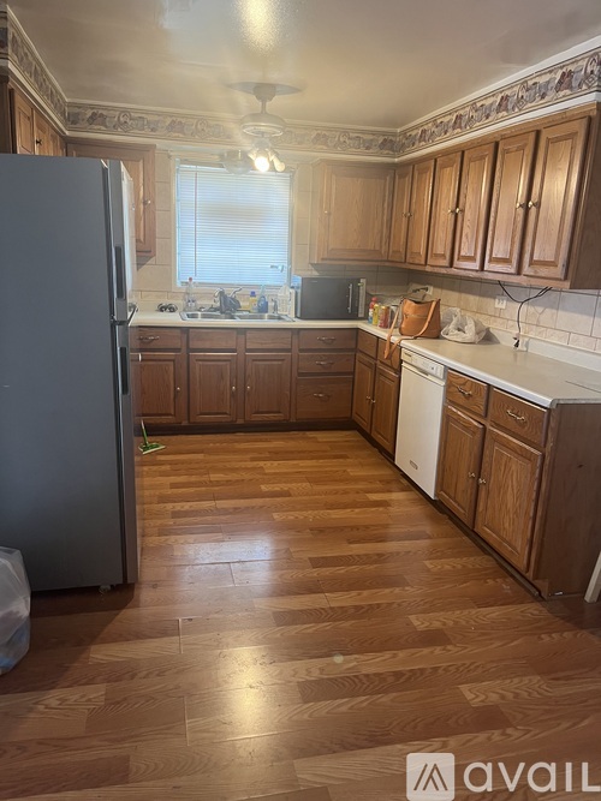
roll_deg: -3.4
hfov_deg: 53.0
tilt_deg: -15.6
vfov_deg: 67.3
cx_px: 300
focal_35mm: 26
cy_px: 400
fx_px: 602
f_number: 1.6
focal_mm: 5.1
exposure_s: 1/60
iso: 125
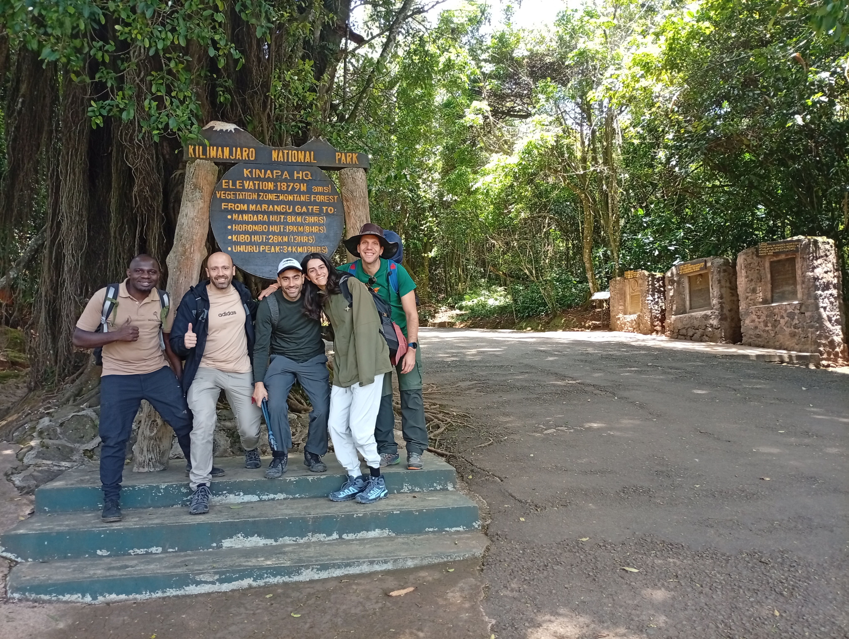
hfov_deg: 65.2
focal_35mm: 27
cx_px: 424
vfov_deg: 51.5
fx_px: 663
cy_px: 320
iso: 70
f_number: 1.8
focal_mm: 3.84
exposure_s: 1/100
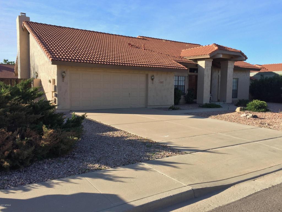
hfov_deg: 61.7
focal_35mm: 29
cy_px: 106
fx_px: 236
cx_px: 141
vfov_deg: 48.2
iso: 32
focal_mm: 4.15
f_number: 2.2
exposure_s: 1/989
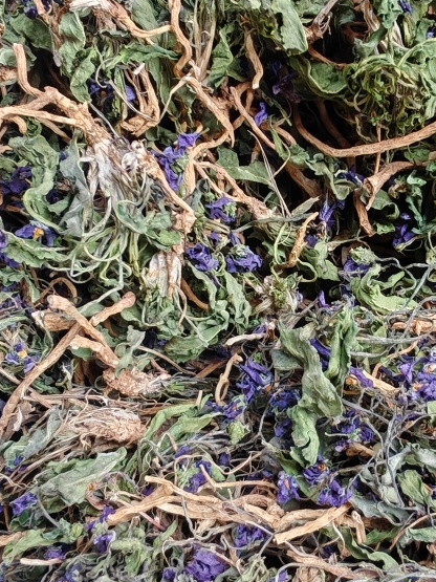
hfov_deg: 28.3
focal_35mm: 50
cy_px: 180
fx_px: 840
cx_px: 368
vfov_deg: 37.6
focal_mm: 1.96
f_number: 2.2
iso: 80
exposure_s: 1/100
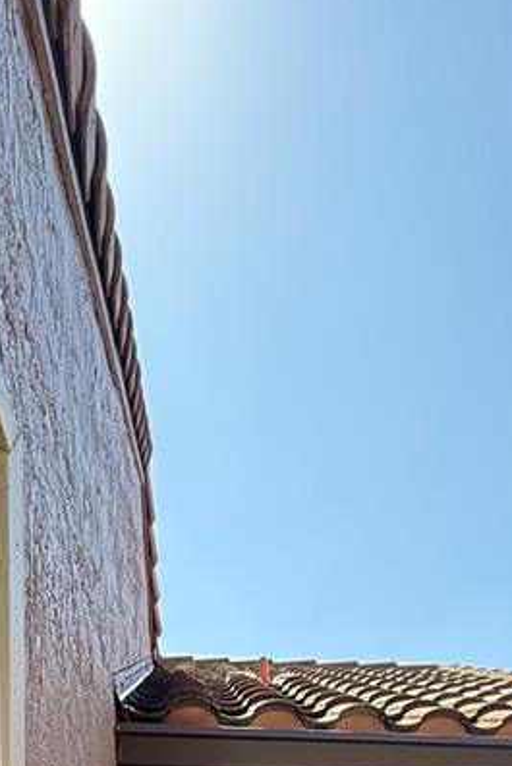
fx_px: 938
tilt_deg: +2.3
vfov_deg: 32.2
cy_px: 1023
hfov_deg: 30.4
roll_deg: +1.2
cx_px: 327
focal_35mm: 44
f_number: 2.2
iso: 64
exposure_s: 1/390
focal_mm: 2.22
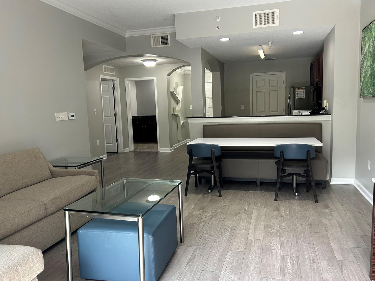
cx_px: 196
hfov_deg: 63.4
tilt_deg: -6.4
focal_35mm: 28
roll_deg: +2.4
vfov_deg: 49.7
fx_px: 303
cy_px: 140
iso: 80
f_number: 1.5
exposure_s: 1/120
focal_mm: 5.7
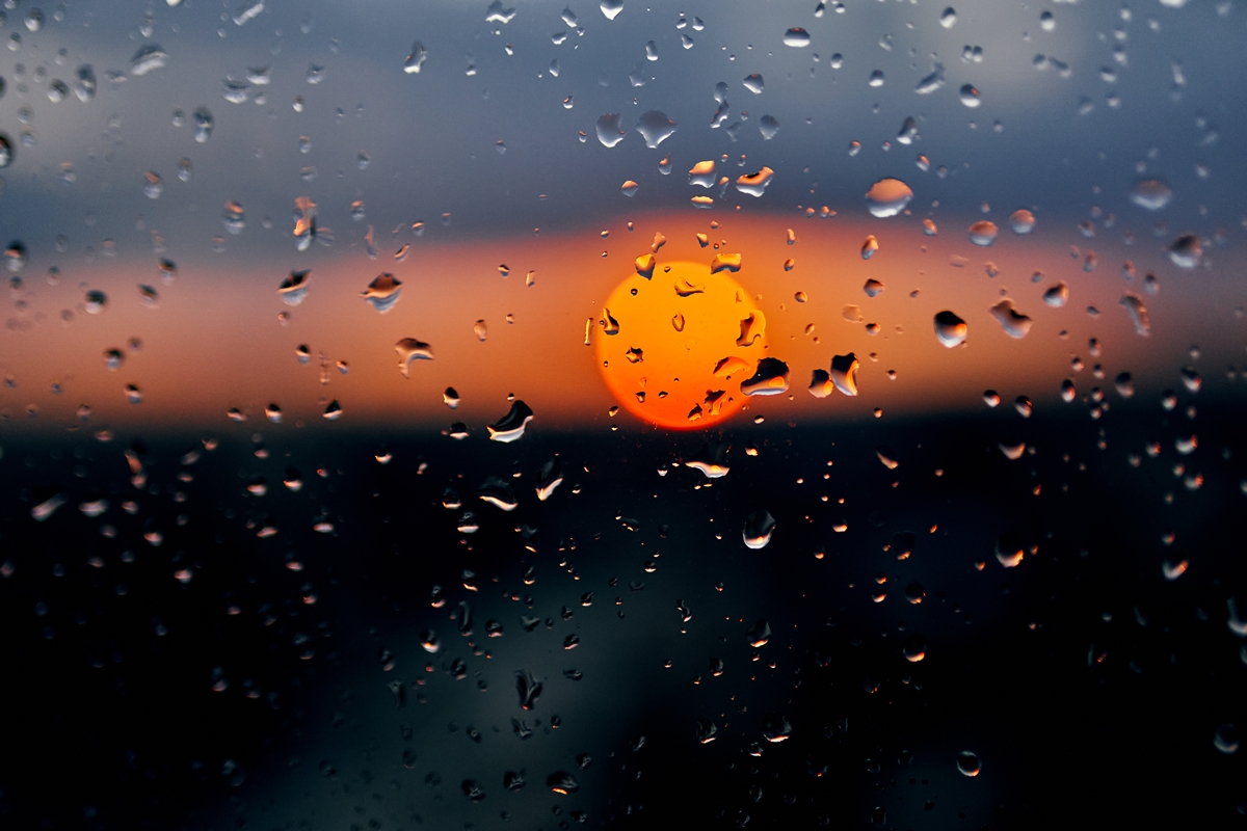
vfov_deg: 37.9
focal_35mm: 35
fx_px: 1212
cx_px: 624
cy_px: 416
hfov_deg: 54.4
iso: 500
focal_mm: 35
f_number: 1.4
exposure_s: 1/2000
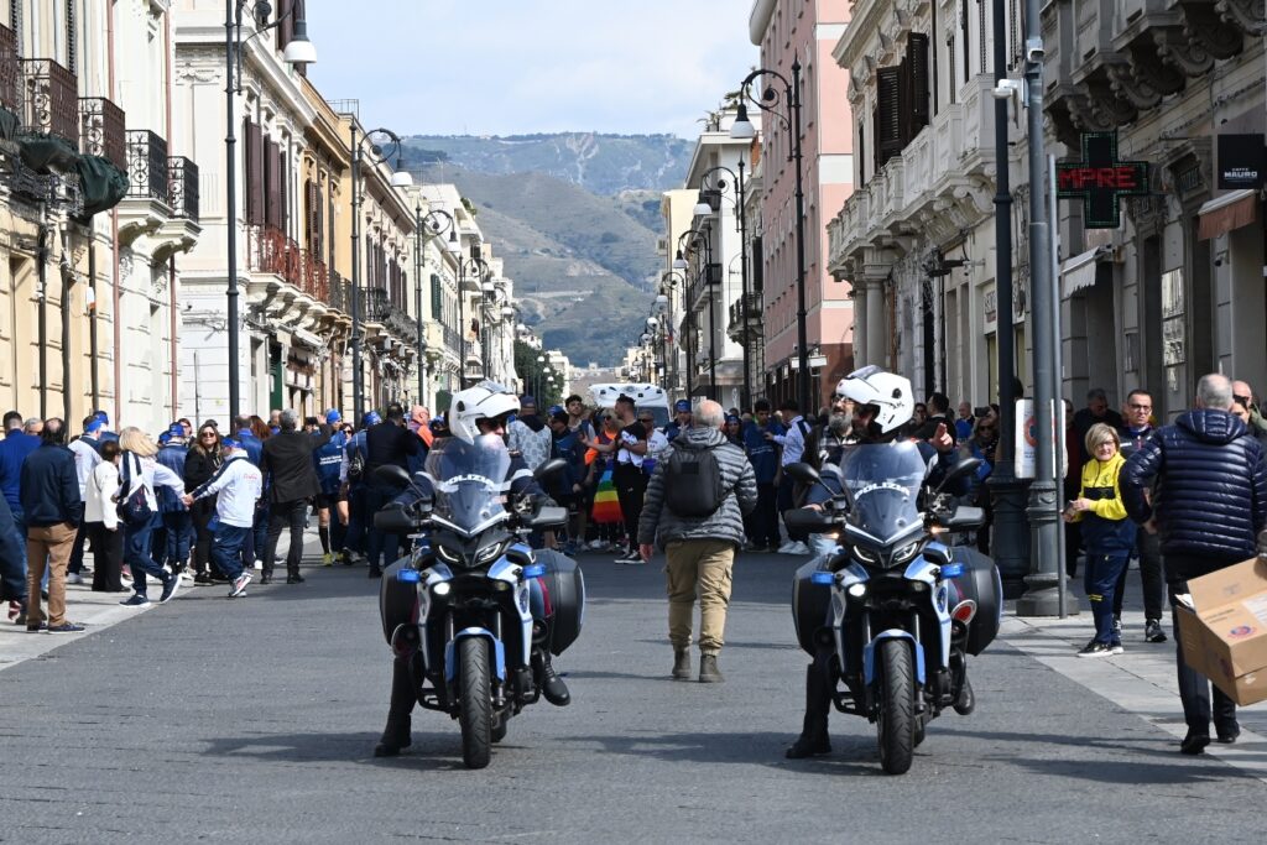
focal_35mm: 108
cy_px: 422
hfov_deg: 18.9
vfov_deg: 12.7
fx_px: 3801
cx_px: 634
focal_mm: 72
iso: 400
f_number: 11
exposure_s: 1/500
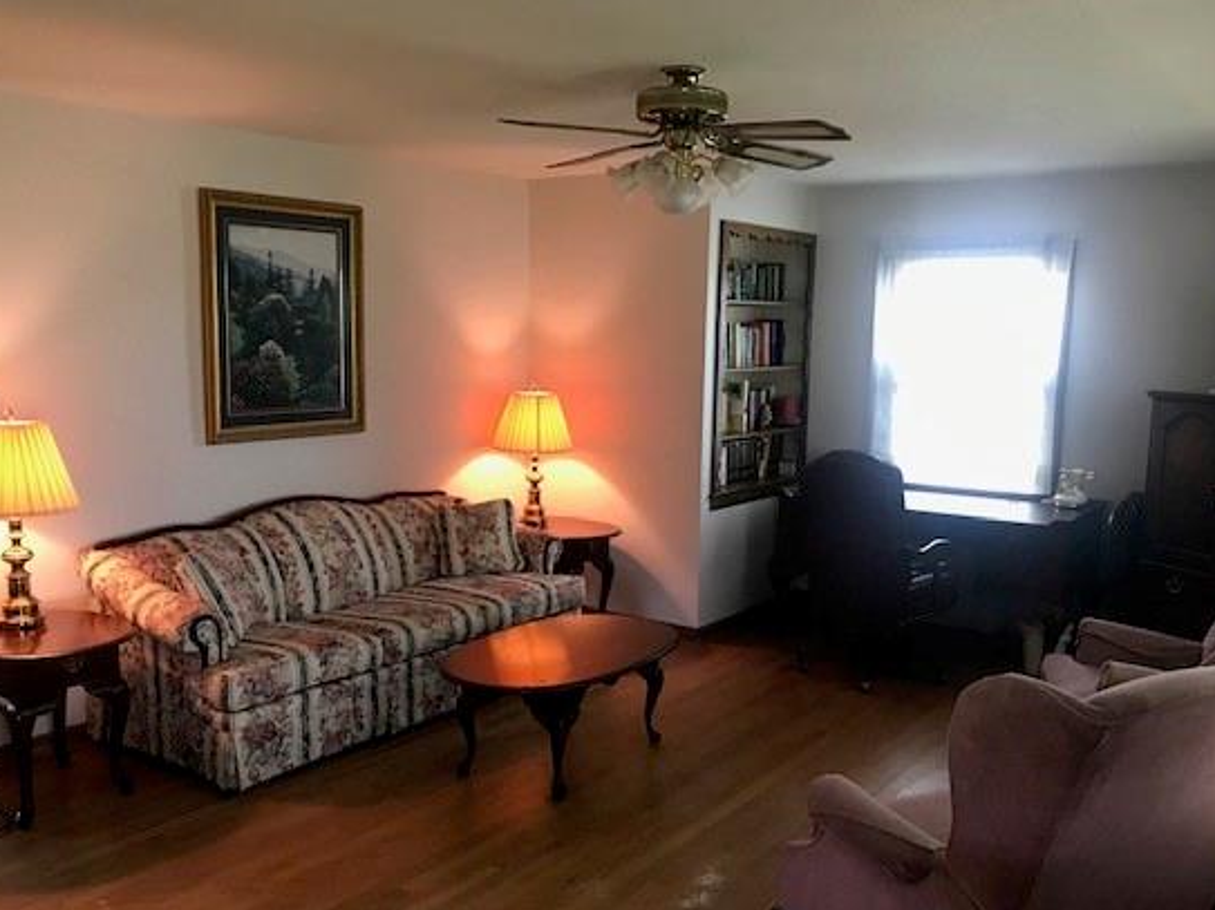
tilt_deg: -7.9
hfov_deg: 55.4
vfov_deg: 42.8
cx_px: 593
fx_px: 1158
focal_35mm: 33
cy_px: 519
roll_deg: +0.1
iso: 40
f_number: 1.8
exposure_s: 1/15
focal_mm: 3.99
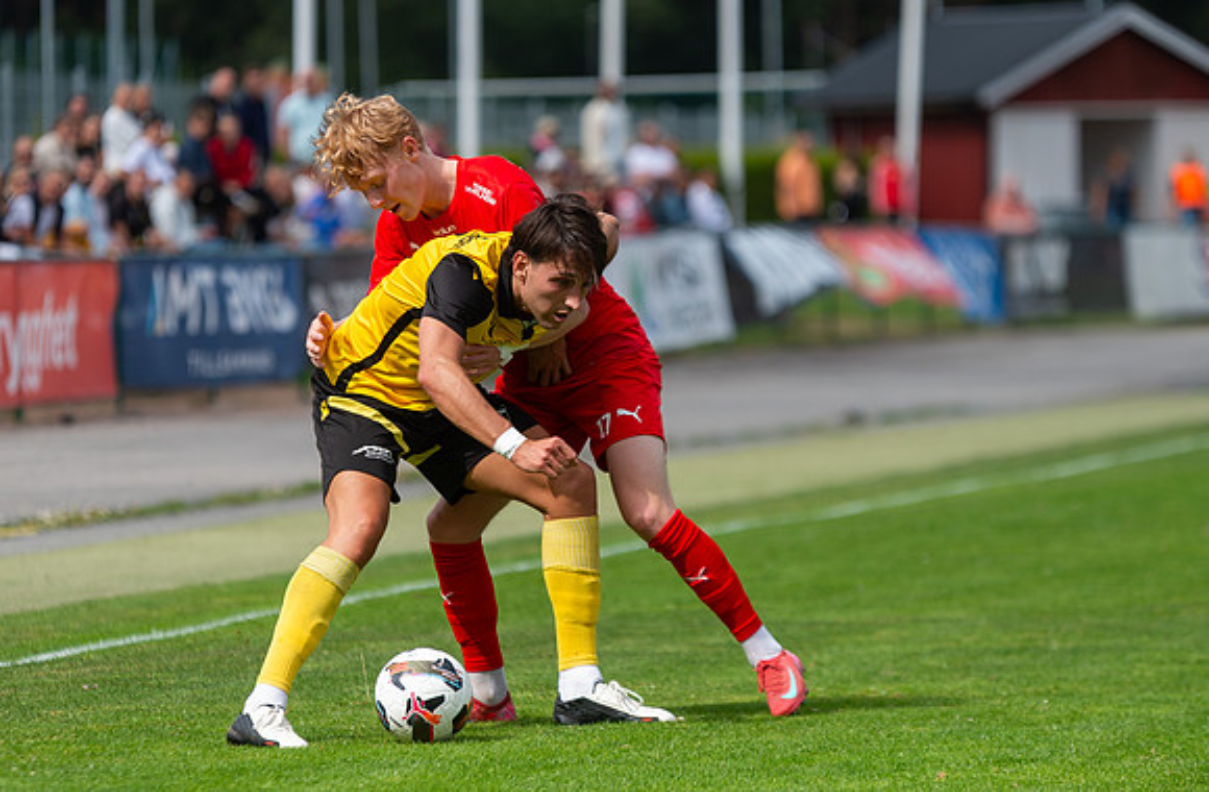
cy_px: 375
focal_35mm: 261
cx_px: 459
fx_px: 8731
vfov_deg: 5.2
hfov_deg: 7.9
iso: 100
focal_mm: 175
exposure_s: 1/1250
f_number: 3.2
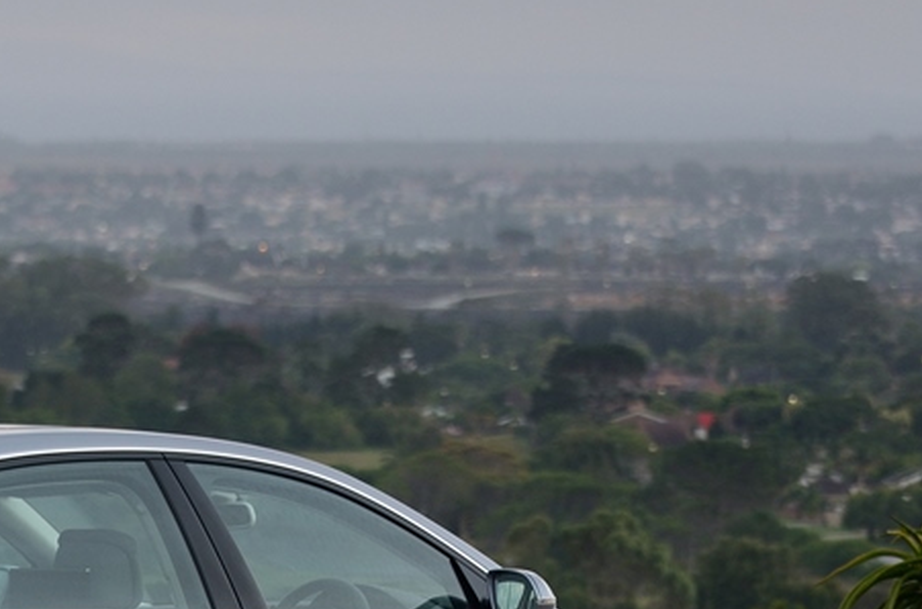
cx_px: -10
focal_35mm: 334
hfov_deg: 6.2
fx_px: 8530
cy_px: 537
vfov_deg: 4.1
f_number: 4.5
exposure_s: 1/10
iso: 200
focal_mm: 98
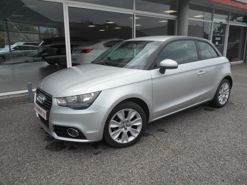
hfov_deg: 67.3
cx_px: 124
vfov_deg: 53.1
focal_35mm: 26
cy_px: 92
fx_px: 186
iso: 80
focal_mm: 4.6
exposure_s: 1/500
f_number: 3.2
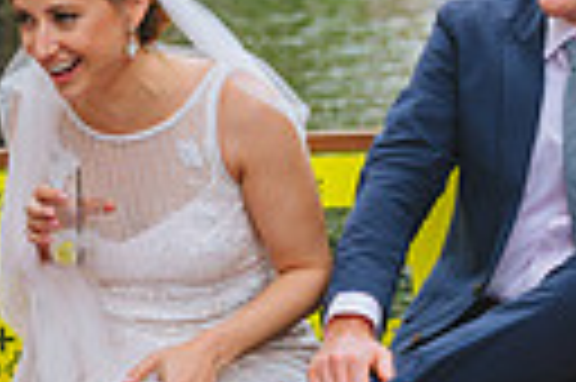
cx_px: 36
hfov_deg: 11.3
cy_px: 252
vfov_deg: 7.6
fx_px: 2892
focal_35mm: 181
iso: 400
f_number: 2.8
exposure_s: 1/640
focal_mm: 40
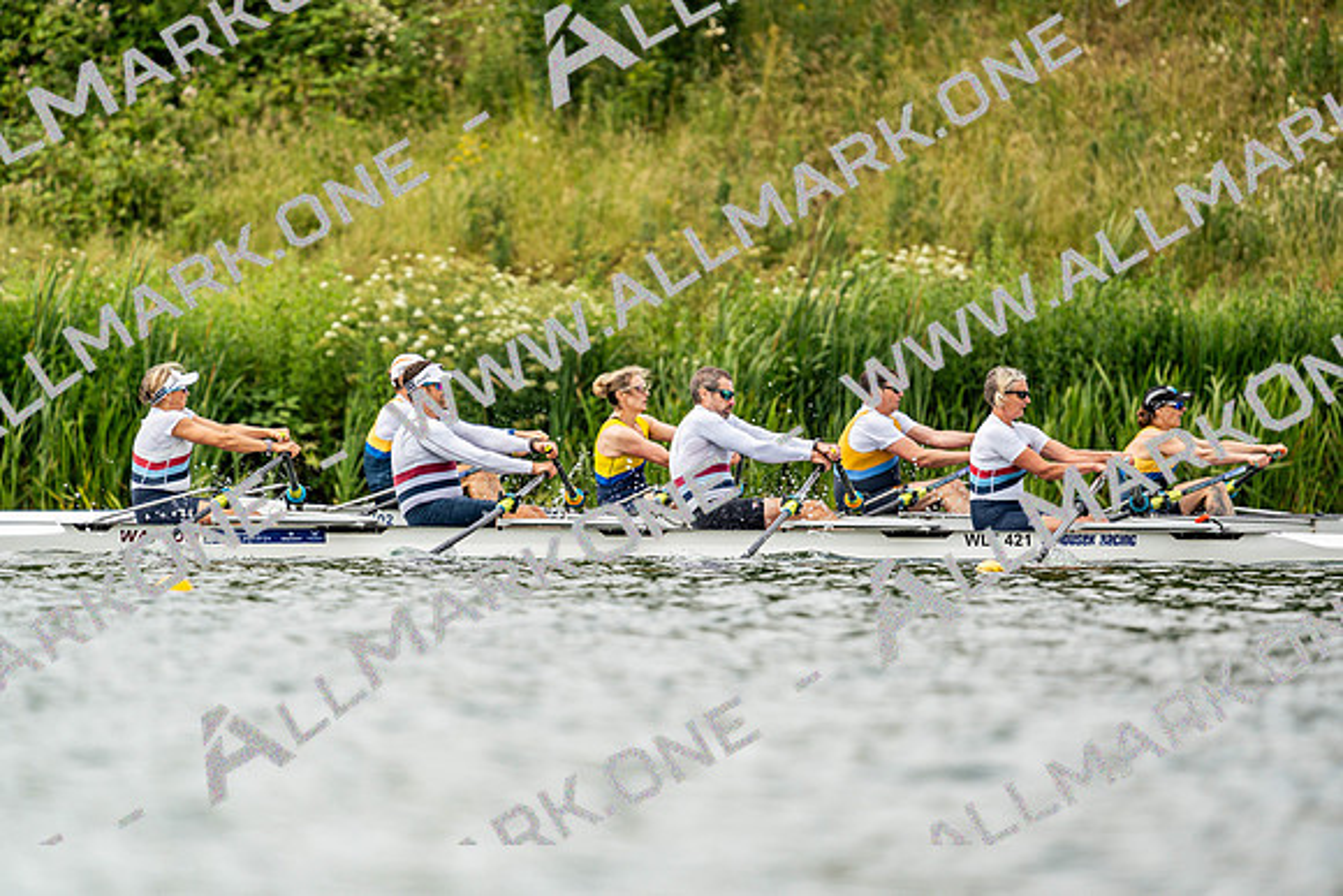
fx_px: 18880
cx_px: 672
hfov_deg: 4.1
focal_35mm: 506
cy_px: 448
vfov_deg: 2.7
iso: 400
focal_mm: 506
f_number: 6.3
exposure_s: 1/2000
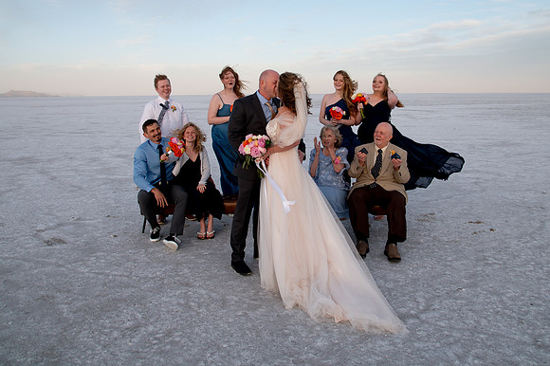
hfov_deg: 60.5
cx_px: 293
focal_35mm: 31
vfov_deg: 42.0
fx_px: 471
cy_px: 131
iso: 200
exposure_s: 1/320
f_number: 6.3
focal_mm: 24
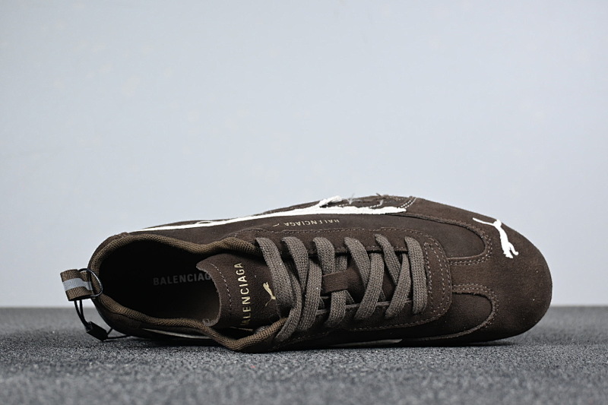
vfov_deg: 24.4
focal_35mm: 56
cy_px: 202
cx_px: 304
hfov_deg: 35.9
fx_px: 937
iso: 800
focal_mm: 37
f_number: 5.3
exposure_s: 1/125
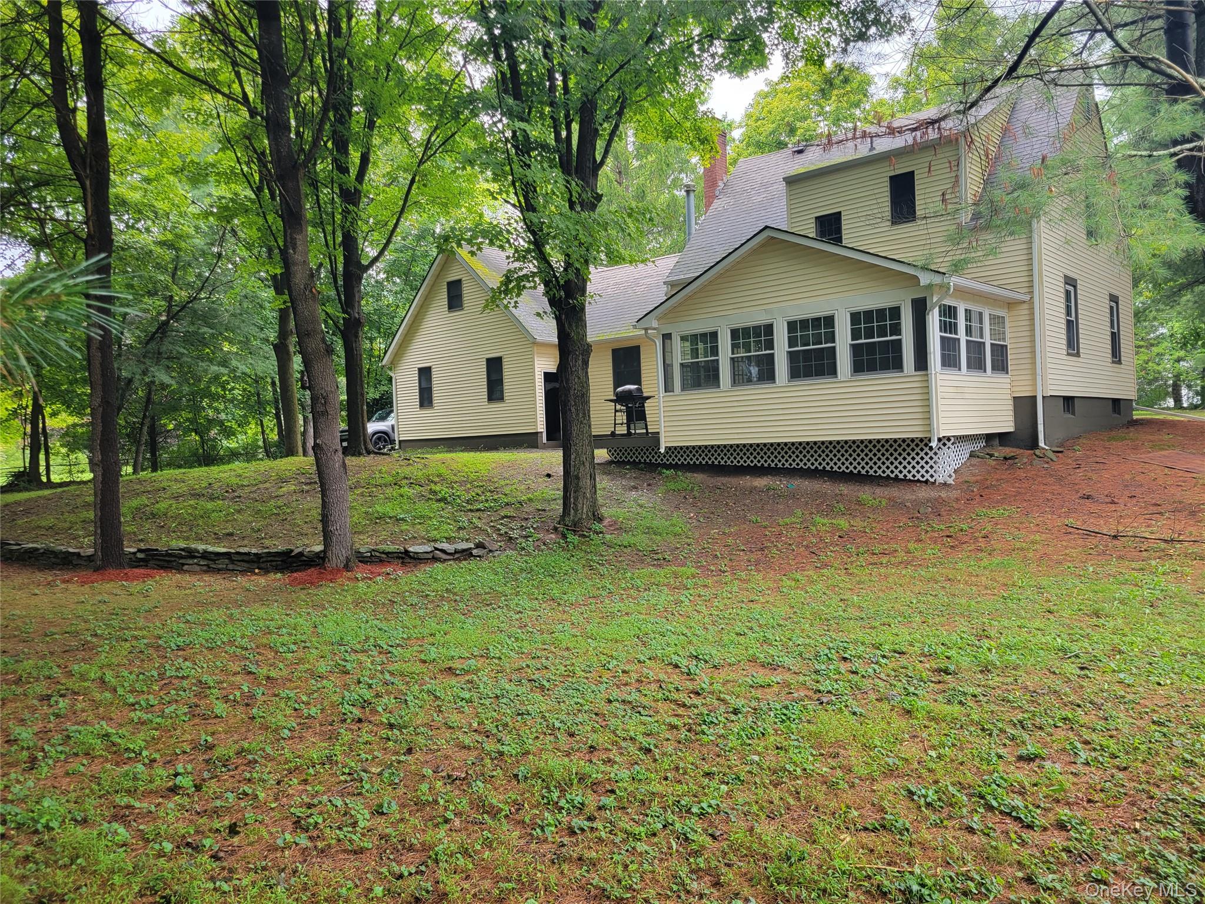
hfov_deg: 67.3
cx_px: 602
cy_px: 452
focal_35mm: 26
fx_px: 905
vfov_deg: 53.1
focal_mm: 5.4
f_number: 1.8
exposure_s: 1/127
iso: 40
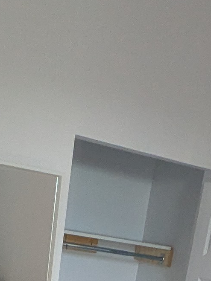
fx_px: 691
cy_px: 615
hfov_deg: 17.4
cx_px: 88
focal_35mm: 85
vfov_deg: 15.9
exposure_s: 1/120
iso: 233
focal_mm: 1.85
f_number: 2.2
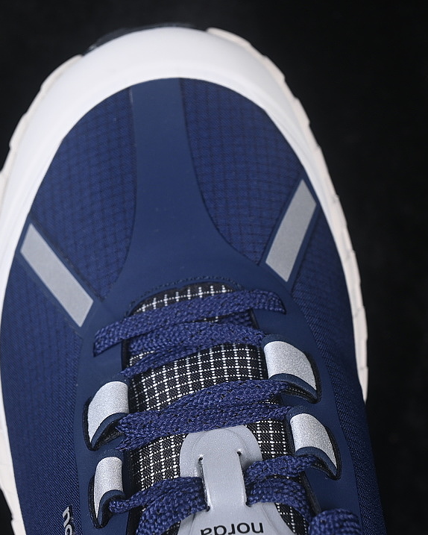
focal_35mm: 106
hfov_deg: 14.5
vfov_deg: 18.1
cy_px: 267
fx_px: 1678
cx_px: 170
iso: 160
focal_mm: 50
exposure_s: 1/60
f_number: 6.3
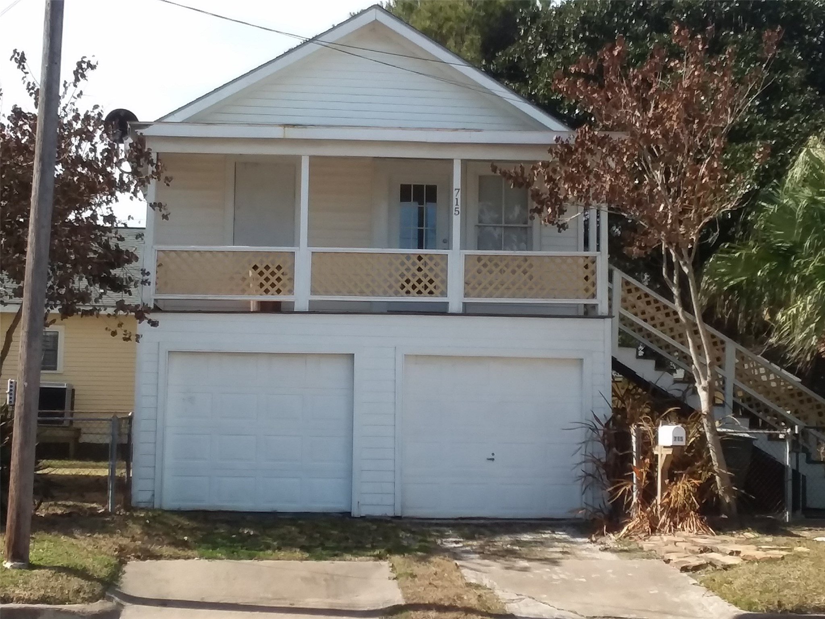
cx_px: 412
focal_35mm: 29
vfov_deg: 48.2
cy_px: 310
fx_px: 691
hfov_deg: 61.7
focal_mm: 2.47
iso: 40
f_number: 1.9
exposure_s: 1/1268
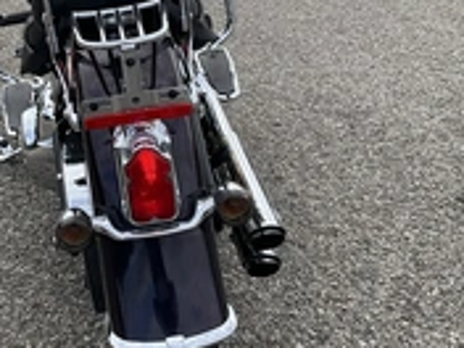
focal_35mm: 66
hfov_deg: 28.7
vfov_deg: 22.1
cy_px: 92
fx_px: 885
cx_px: 84
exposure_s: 1/816
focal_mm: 3
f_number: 1.8
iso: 25
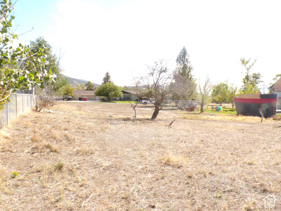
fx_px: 260
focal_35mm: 32
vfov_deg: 44.2
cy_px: 106
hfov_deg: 56.8
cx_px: 140
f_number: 8.3
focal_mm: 5.8
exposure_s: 1/60
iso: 100
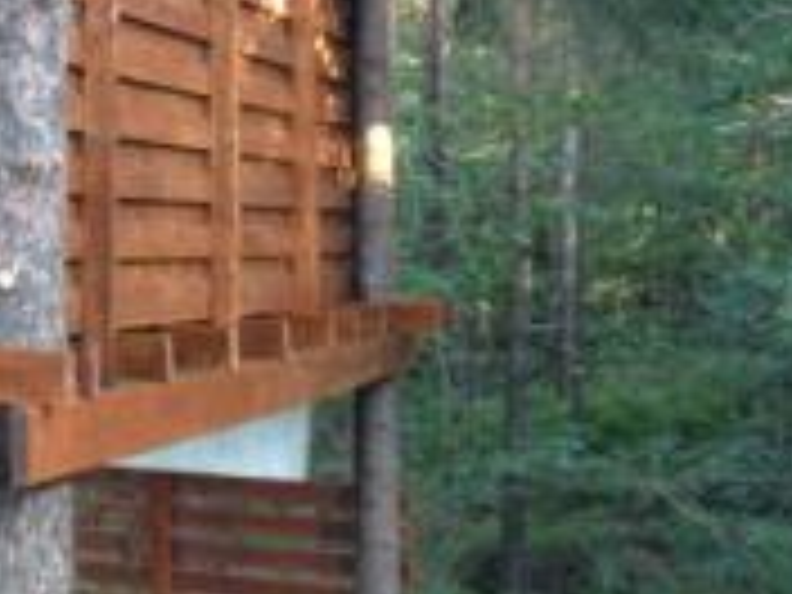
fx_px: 2036
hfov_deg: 21.1
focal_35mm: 89
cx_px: -45
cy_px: 274
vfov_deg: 16.6
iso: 100
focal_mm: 4.28
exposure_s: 1/20
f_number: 2.4
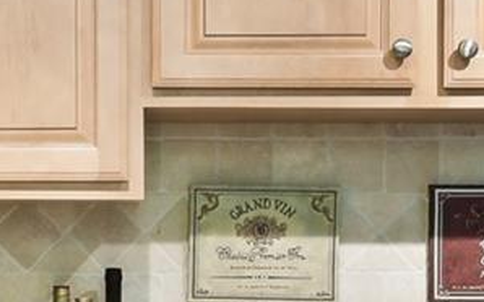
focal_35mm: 93
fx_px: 1226
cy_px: 221
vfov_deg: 14.0
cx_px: 75
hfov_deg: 21.9
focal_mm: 11.5
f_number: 7.1
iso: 100
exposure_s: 1/2.5
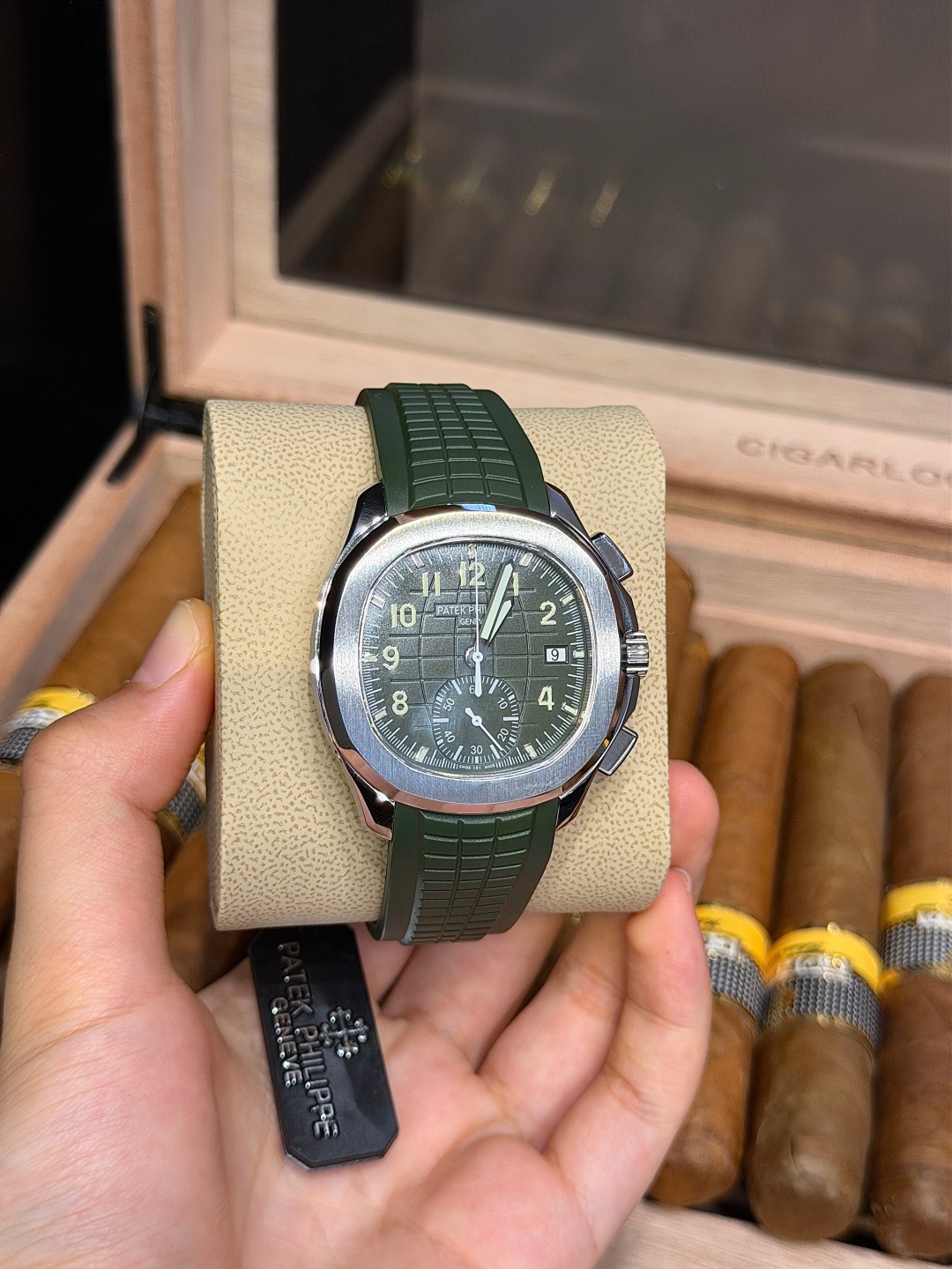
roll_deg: -5.0
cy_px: 634
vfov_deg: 39.7
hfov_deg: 30.3
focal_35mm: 48
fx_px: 1760
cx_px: 476
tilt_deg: -40.0
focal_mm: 6.76
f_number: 1.78
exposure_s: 1/100
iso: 100
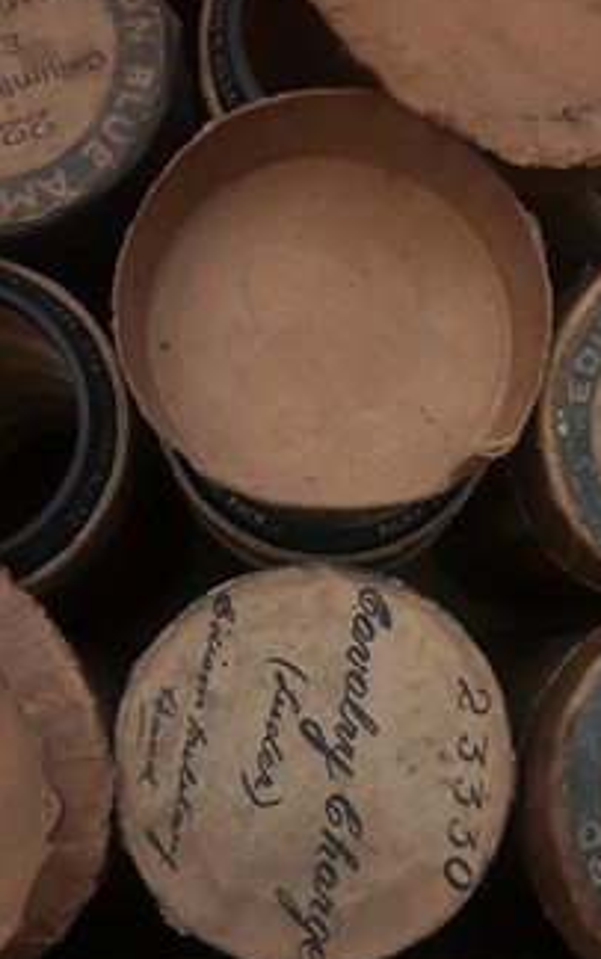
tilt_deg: -83.8
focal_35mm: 34
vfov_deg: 56.3
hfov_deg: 37.3
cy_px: 571
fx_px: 889
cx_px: 343
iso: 800
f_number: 1.5
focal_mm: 5.7
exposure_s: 1/25
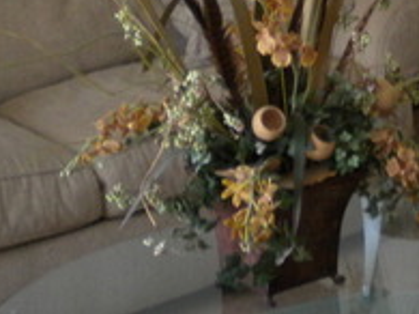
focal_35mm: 115
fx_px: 1391
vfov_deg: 12.3
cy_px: -151
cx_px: 541
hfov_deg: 16.2
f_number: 3.1
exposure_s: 1/60.7
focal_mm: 6.3
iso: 342
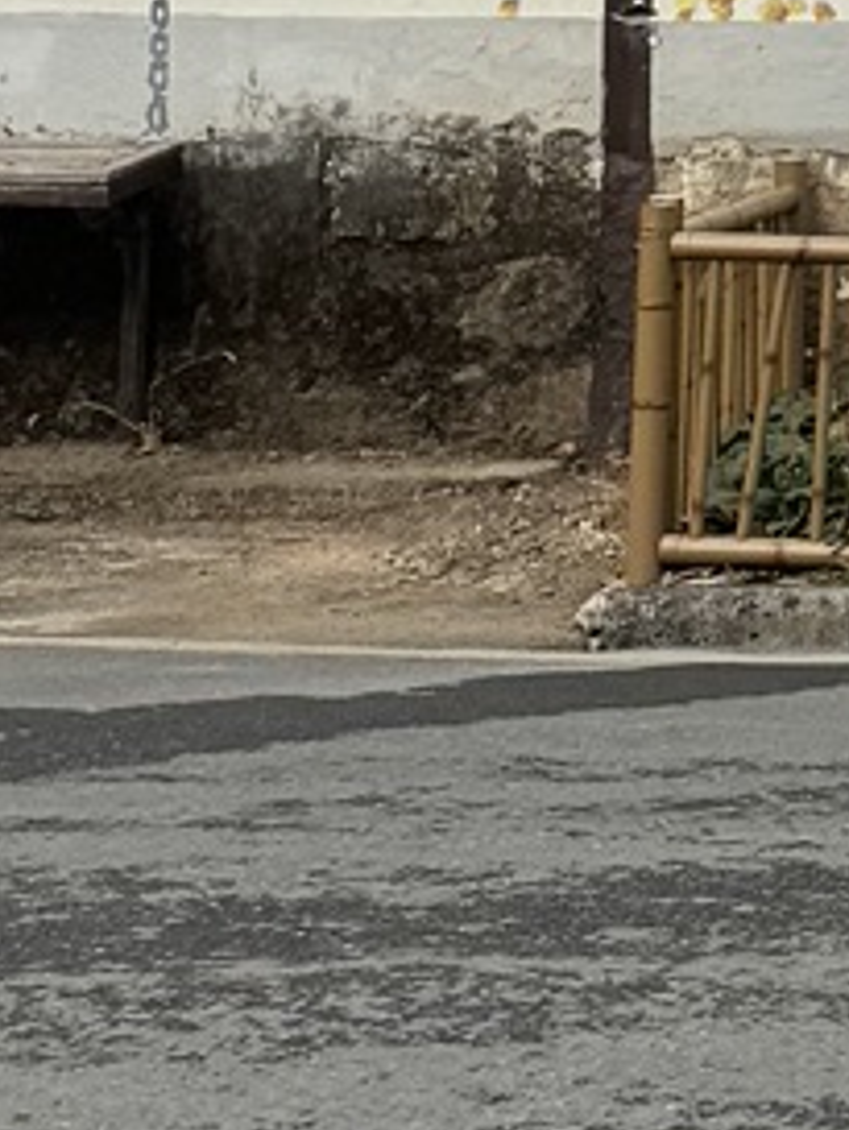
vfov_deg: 10.7
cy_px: -704
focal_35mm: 176
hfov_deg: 7.1
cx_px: 2928
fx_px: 5751
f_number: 1.78
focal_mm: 6.86
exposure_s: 1/4310
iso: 80
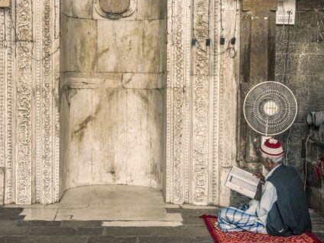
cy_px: 120
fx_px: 758
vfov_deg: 18.2
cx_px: 134
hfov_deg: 24.1
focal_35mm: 81
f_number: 5.6
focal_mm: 32
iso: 250
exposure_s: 1/60
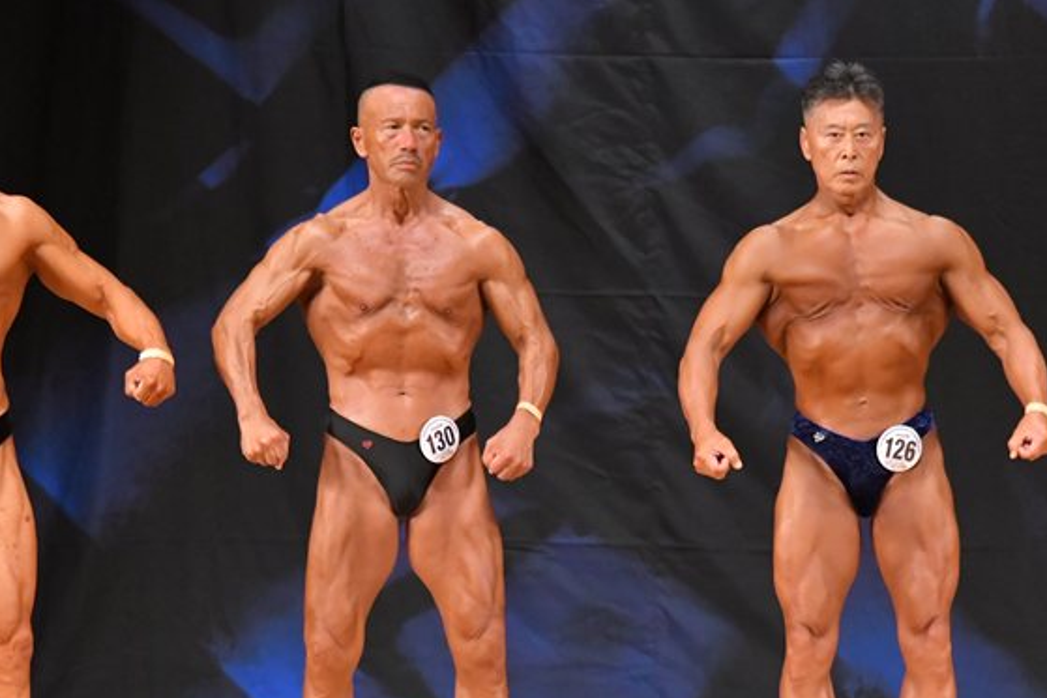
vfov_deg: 3.7
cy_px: 451
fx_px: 10879
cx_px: 591
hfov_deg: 5.5
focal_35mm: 374
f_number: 5.6
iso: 6400
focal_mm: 180
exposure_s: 1/400
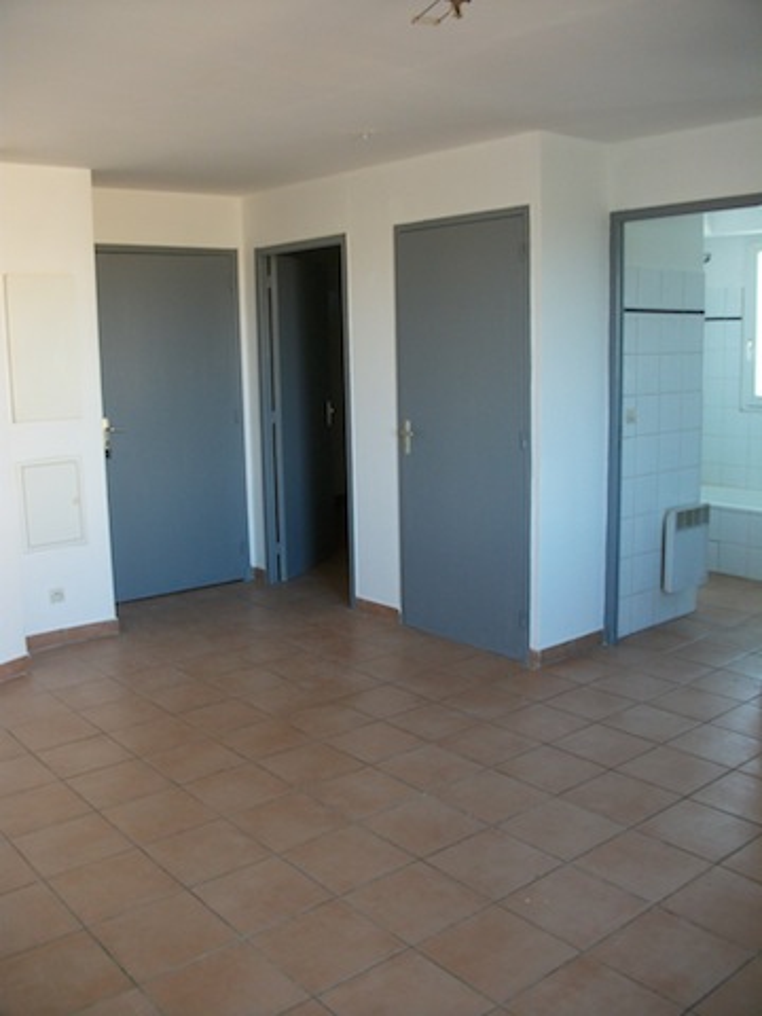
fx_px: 910
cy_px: 508
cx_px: 381
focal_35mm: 31
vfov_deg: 58.4
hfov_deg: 45.4
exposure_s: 1/40
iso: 141
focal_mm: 5.7
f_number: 2.9
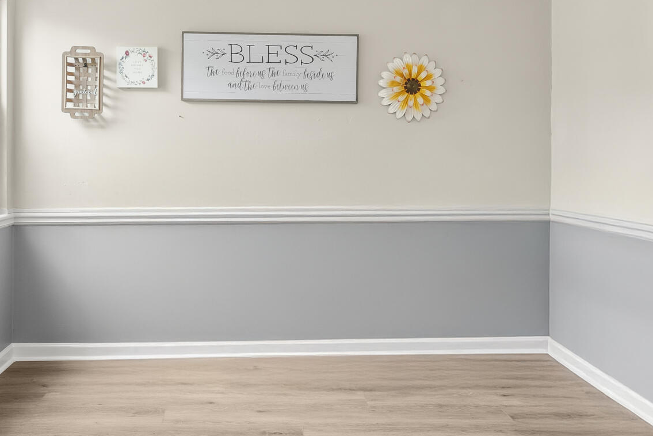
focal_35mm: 37
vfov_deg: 35.7
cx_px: 265
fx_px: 671
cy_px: 158
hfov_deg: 51.6
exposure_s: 1/25
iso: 400
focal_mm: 14
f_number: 9
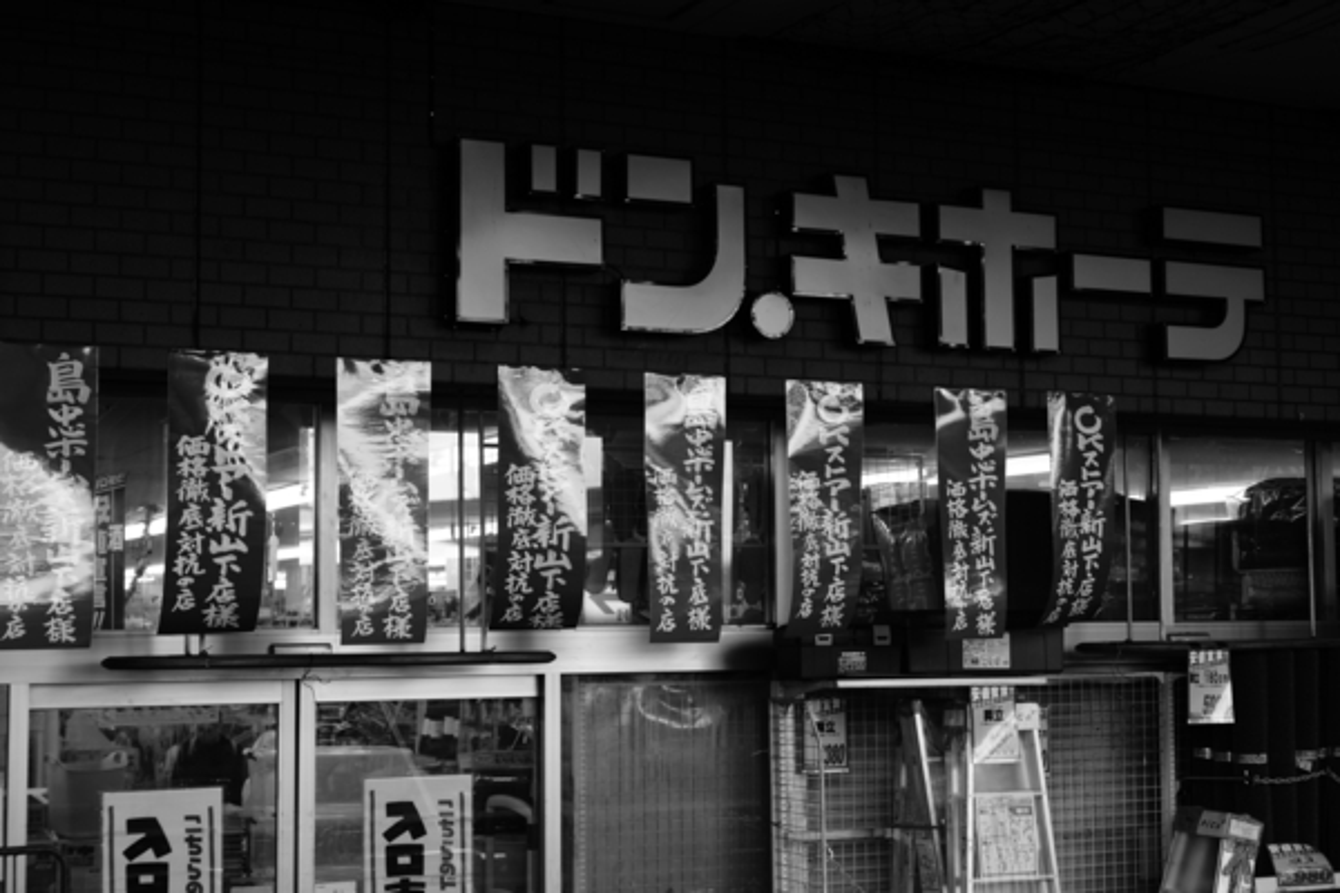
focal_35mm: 52
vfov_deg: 25.8
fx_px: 1954
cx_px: 670
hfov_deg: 37.9
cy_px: 446
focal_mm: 35
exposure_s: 1/125
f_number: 3.5
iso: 100
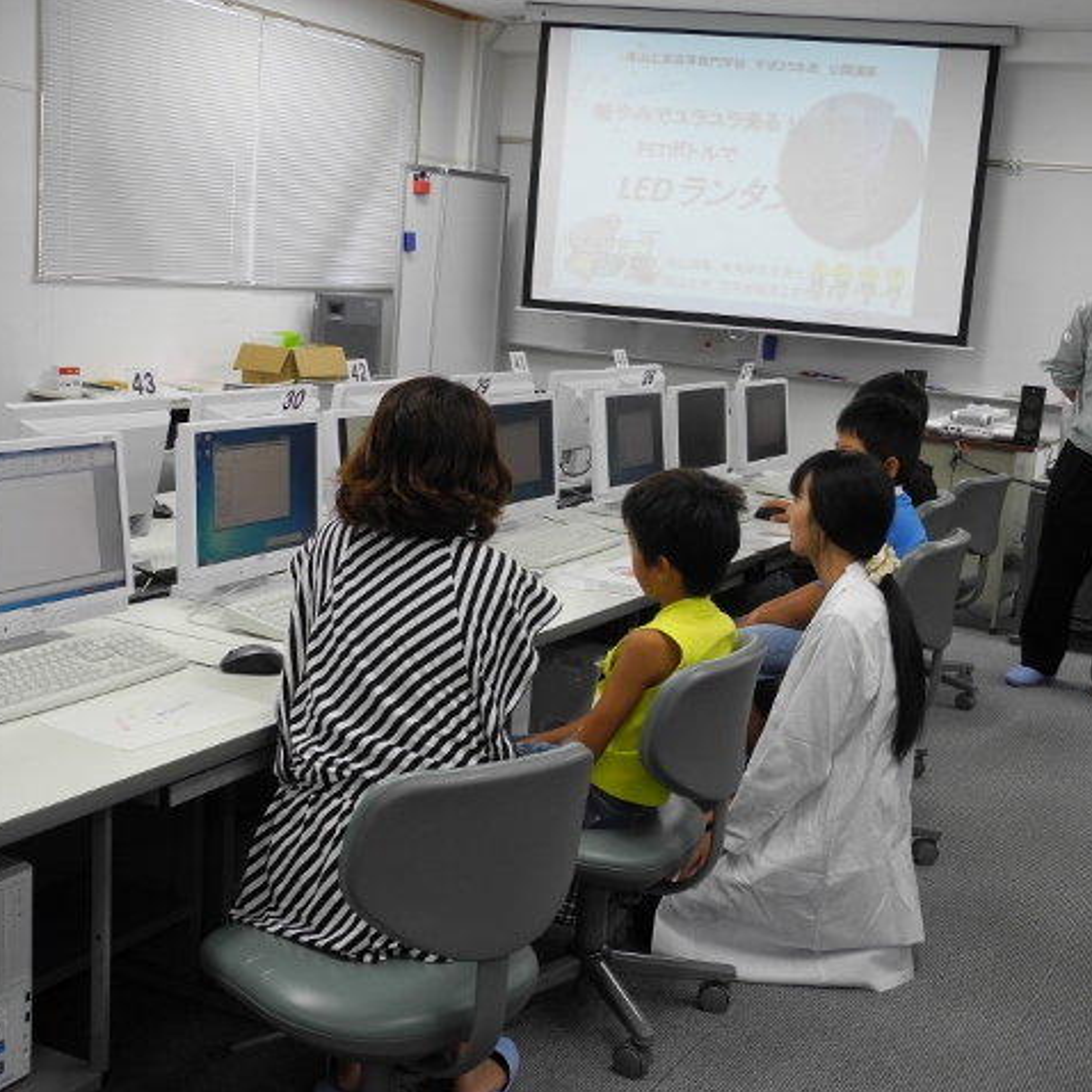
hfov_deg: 37.4
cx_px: 642
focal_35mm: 45
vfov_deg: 37.6
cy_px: 546
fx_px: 1606
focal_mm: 8.1
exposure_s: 1/60
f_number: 3.2
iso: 100
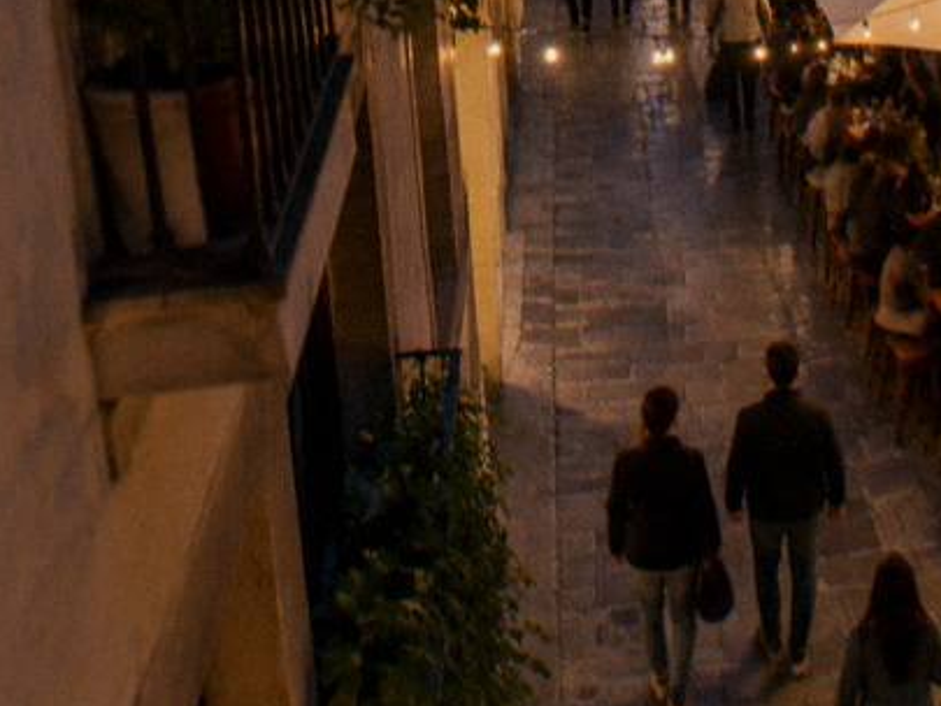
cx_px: 992
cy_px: -56
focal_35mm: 83
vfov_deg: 17.2
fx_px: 2257
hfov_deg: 22.4
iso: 2000
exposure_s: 1/50
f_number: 9
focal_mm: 35
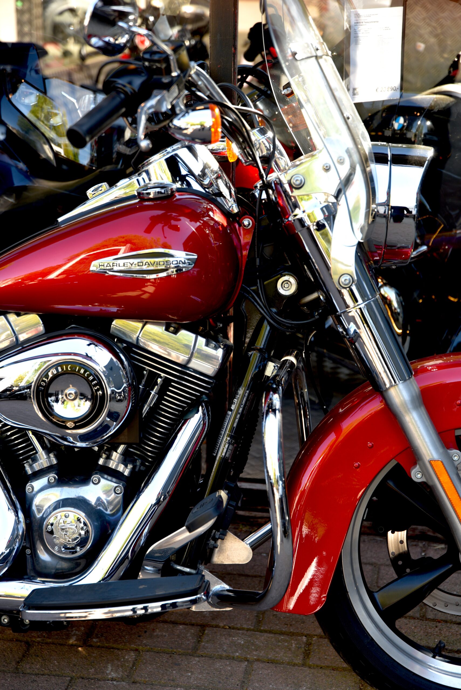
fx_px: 1343
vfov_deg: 28.8
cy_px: 345
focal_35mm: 70
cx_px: 230
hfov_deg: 19.5
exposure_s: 1/60
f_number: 4.5
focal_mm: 70
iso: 100
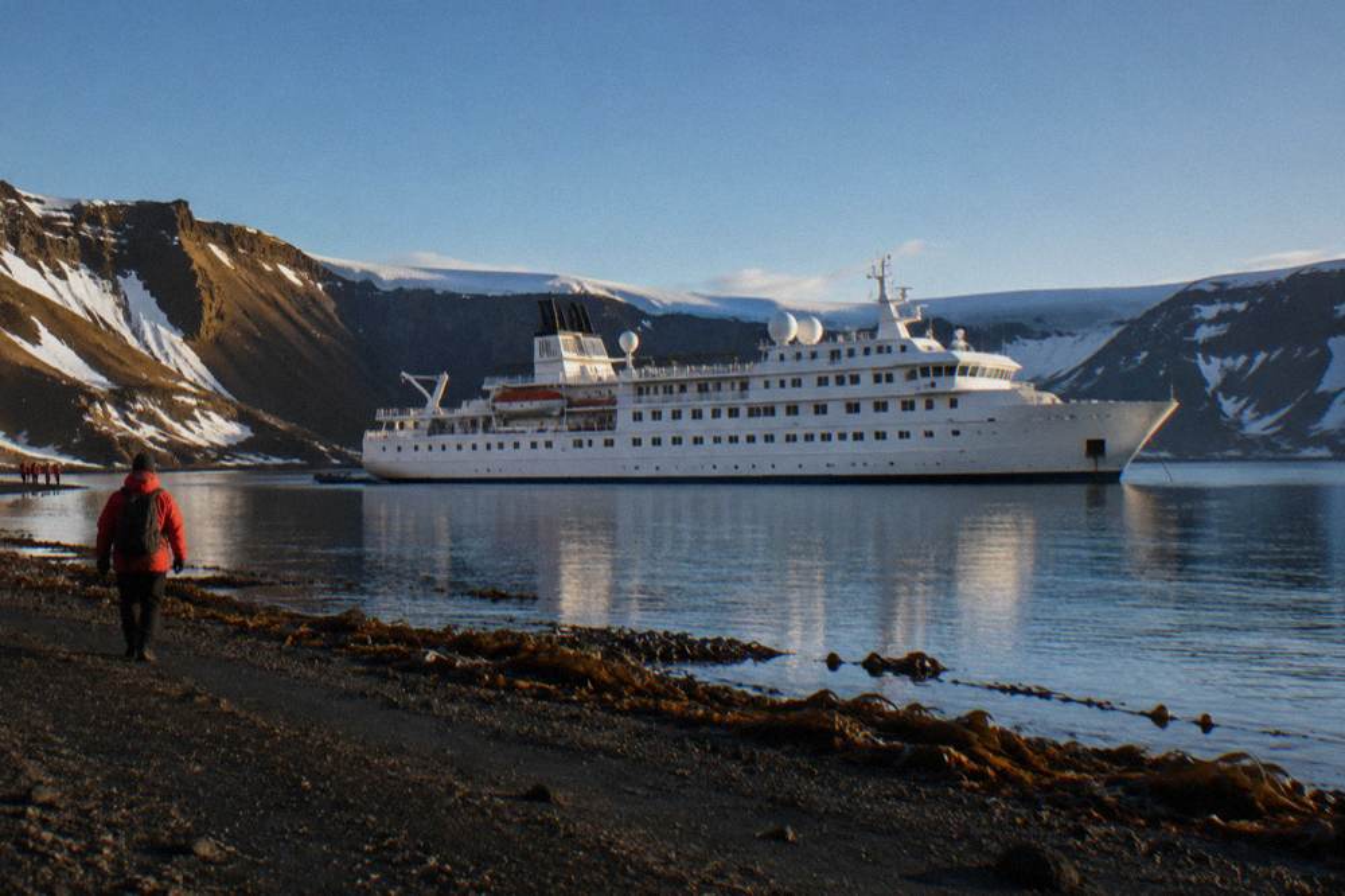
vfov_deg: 37.8
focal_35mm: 35
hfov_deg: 54.5
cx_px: 672
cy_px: 448
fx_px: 1307
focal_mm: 35
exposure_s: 1/800
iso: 400
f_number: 5.6
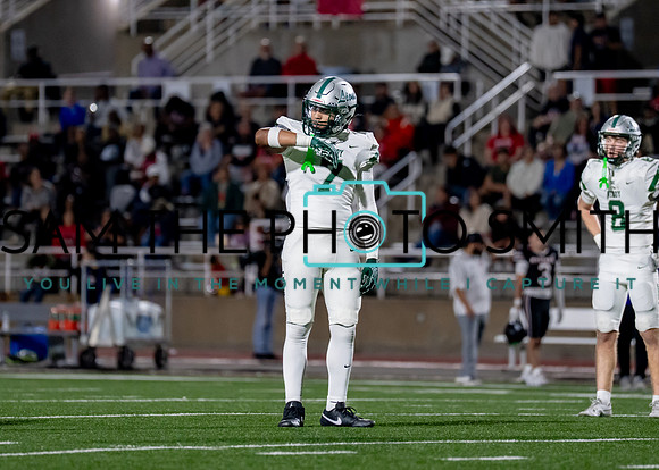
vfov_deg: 4.4
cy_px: 175
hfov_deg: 6.1
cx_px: 308
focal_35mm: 328
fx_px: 6141
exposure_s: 1/1250
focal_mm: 200
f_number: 2.8
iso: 3200
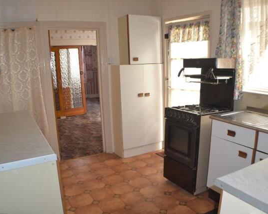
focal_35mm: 38
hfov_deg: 47.9
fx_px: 301
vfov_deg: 39.2
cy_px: 107
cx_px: 128
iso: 400
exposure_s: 1/60
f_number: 4
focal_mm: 22
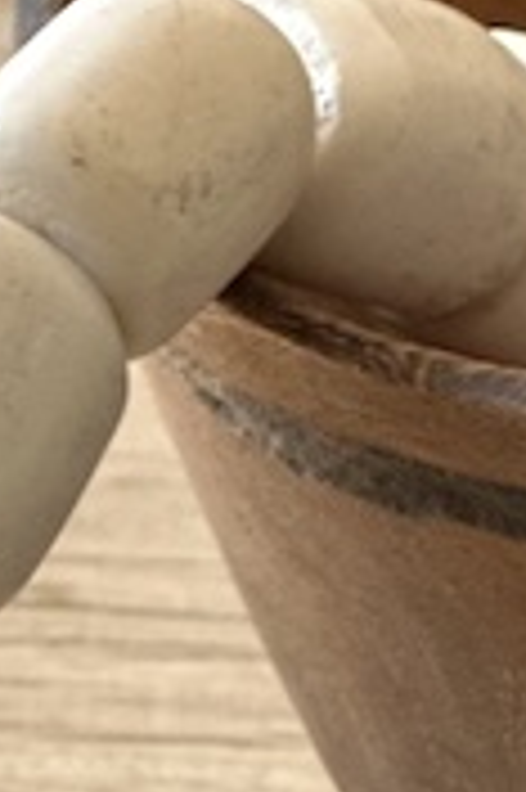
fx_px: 8015
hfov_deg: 3.8
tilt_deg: -25.0
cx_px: 557
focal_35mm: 365
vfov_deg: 5.6
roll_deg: -1.2
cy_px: 1053
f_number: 2.8
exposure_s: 1/121
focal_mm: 9
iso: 200
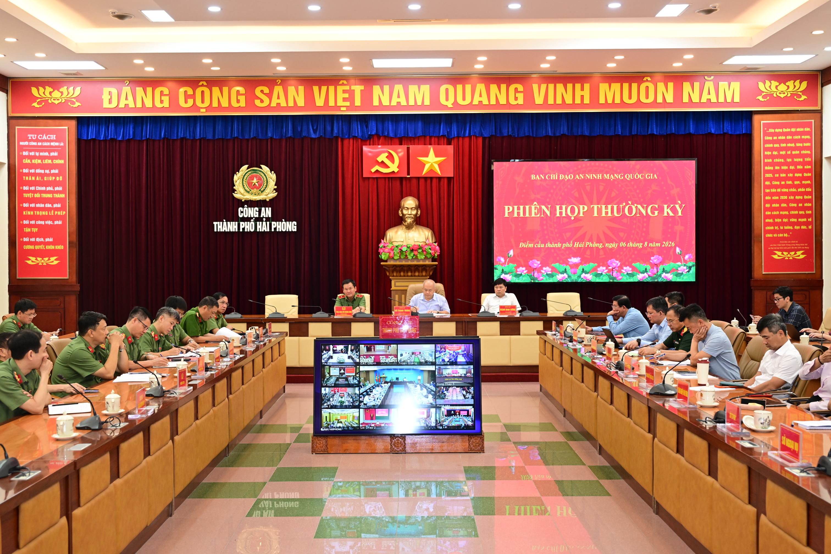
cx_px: 416
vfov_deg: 33.4
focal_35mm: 40
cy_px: 277
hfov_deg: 48.5
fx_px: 923
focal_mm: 40
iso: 1600
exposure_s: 1/160
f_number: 4
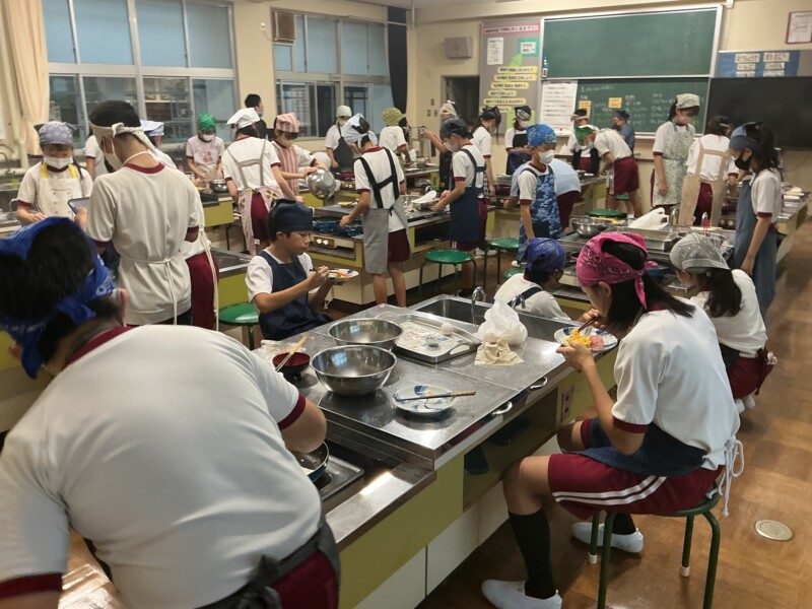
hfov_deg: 61.7
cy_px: 304
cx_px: 406
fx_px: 680
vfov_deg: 48.2
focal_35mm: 29
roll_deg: +2.6
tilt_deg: -17.9
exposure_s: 1/60
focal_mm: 3
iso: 100
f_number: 1.8
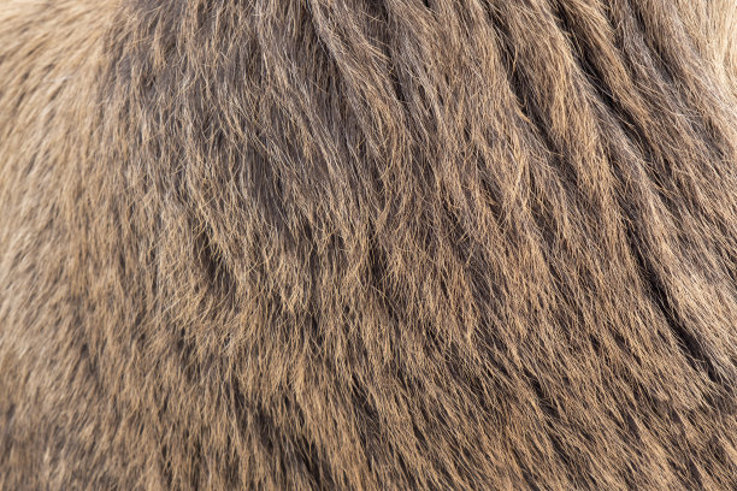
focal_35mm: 120
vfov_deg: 11.4
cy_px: 246
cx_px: 368
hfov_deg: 17.1
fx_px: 2456
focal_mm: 80
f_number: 5.6
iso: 400
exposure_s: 1/110
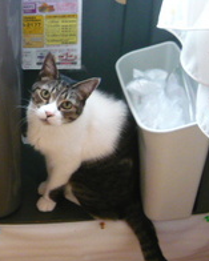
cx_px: 25
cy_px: 81
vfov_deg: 27.3
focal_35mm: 69
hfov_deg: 21.7
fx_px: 533
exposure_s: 1/25
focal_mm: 5.5
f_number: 2.8
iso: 400
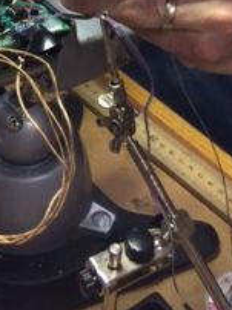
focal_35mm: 92
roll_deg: +2.0
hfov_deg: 16.0
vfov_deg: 18.8
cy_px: -155
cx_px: 91
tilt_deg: -27.3
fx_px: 824
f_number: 2.2
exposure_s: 1/30
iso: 125
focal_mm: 4.15
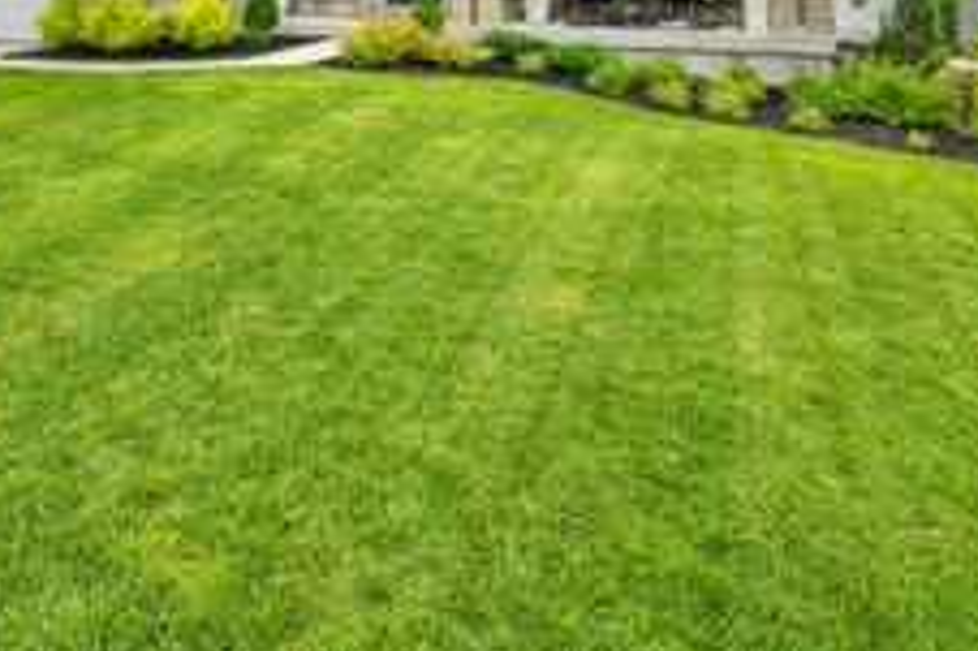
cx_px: 327
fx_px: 896
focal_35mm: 33
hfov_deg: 56.1
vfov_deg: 34.8
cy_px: -50
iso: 100
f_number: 11
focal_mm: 15
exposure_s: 1/50
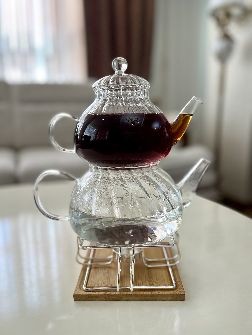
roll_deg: +1.7
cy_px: 168
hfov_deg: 53.1
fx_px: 252
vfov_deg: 67.3
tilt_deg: -10.5
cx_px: 126
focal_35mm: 26
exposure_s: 1/100
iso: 50
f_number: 1.5
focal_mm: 5.7
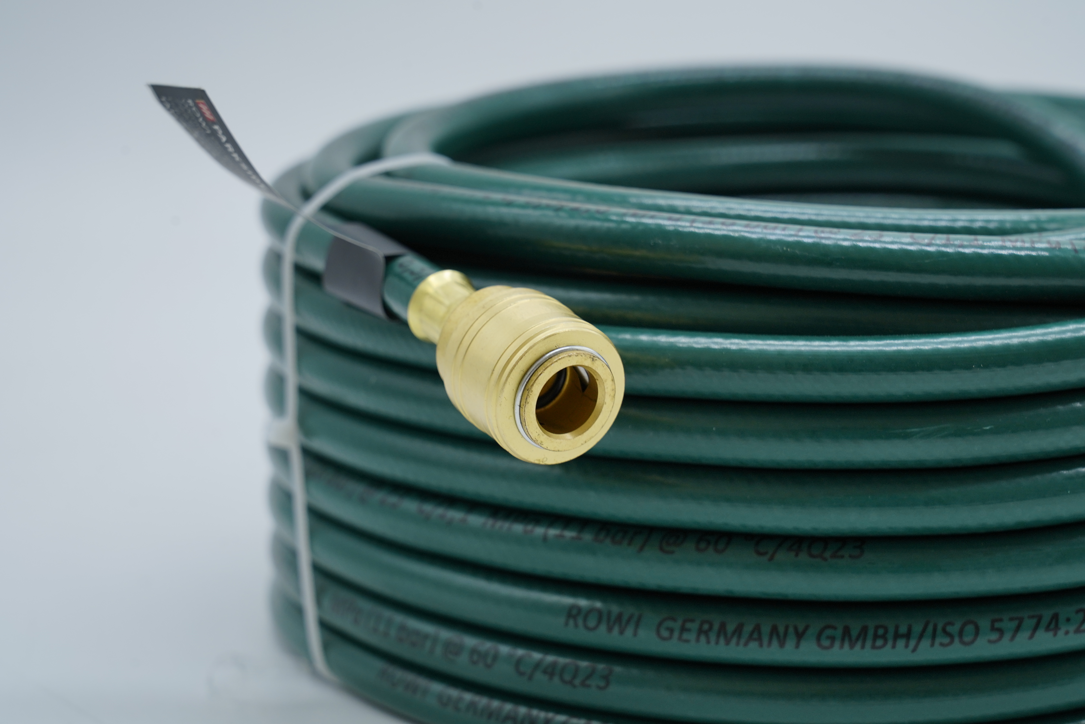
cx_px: 542
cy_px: 362
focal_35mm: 105
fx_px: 3164
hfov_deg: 19.5
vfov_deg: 13.0
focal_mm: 105
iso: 500
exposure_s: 1/100
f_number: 9
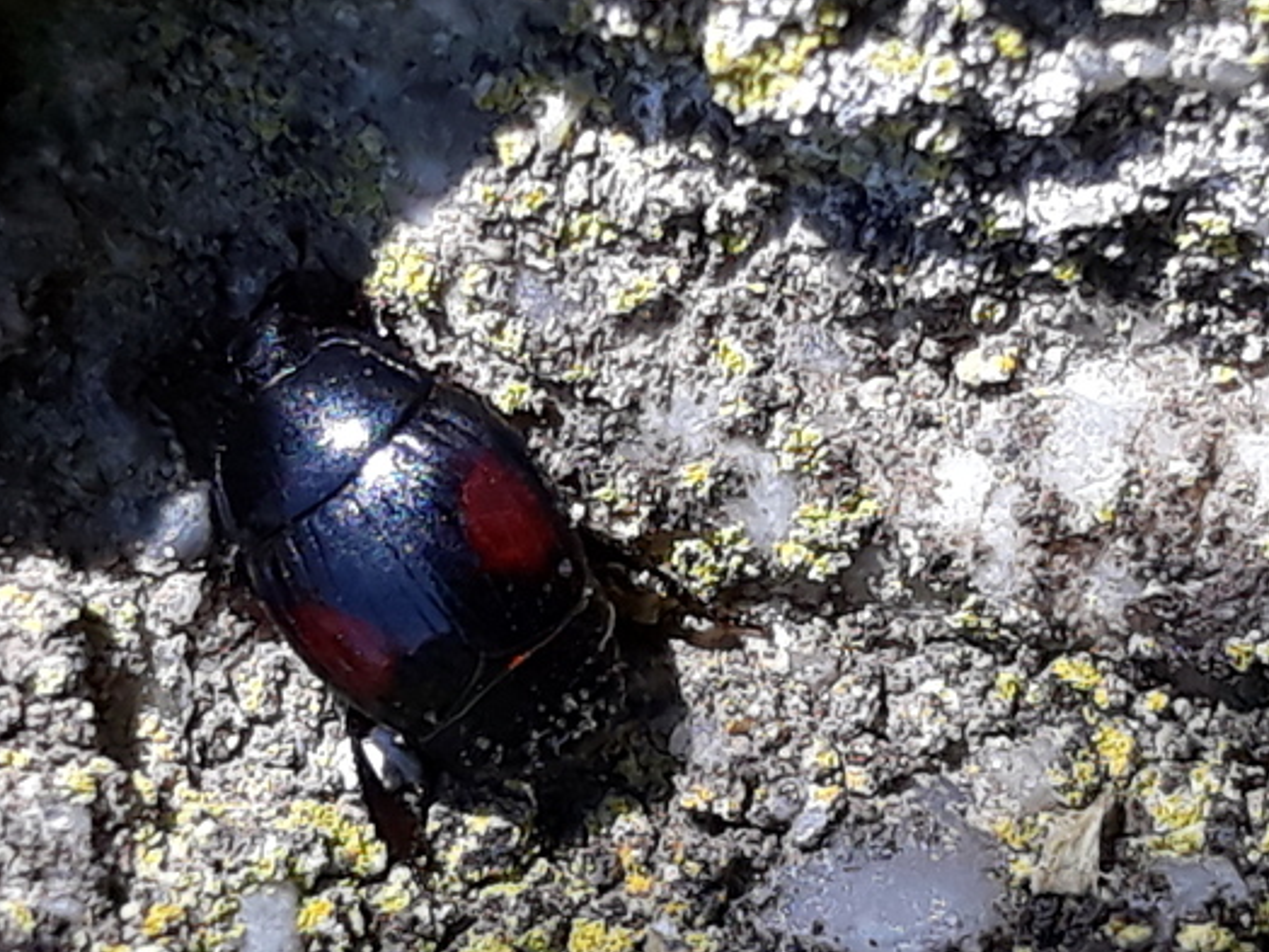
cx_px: 670
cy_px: 412
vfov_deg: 32.8
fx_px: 1613
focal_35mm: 44
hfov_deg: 42.9
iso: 40
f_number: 1.7
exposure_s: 1/909
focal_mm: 3.71
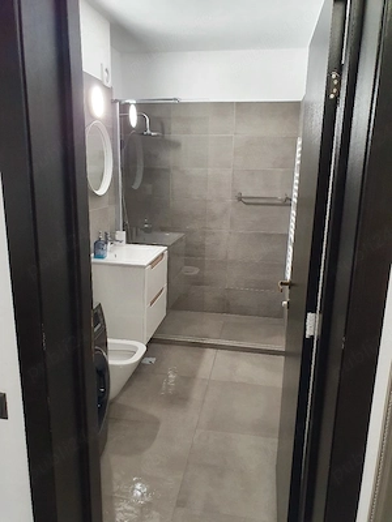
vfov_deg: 67.3
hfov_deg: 53.1
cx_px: 196
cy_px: 261
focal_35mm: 26
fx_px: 393
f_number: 2.4
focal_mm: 4.32
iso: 400
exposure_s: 1/50
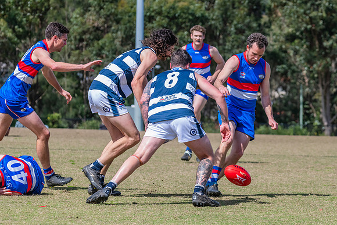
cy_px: 100
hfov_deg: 9.6
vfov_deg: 6.4
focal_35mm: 213
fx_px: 1996
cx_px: 211
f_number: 8
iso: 800
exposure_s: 1/2000
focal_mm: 170
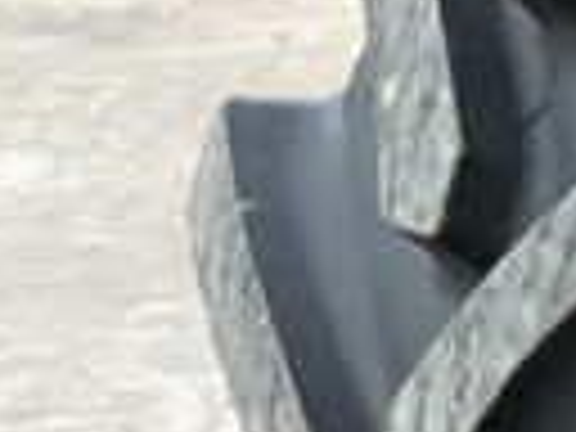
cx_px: 2178
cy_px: 1260
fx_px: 3860
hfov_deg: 6.9
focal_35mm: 232
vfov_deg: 6.0
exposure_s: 1/274
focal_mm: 3
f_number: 1.8
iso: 16
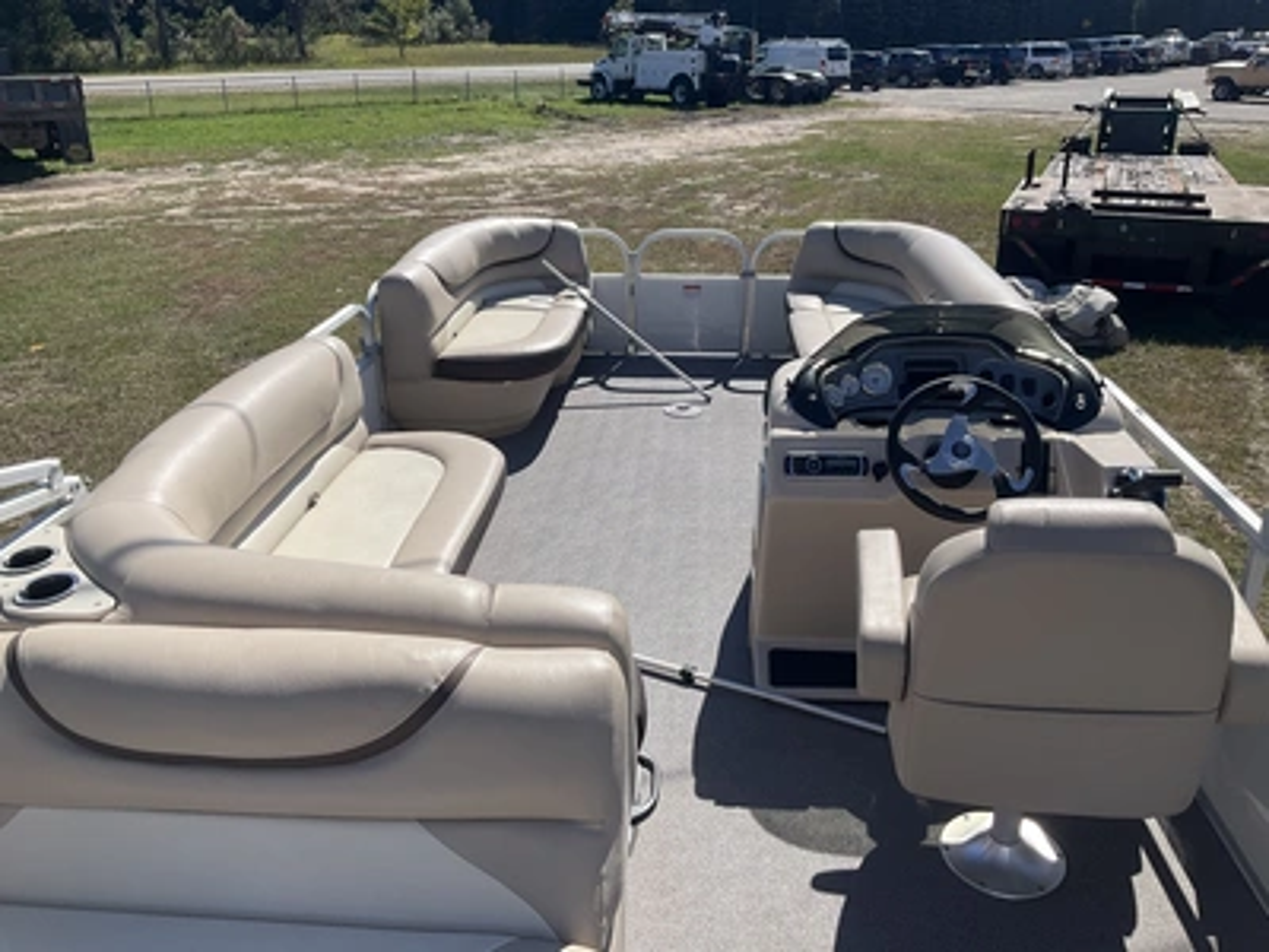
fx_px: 1063
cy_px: 476
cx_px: 634
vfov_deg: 48.2
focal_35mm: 29
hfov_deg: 61.7
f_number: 1.8
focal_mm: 3
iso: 25
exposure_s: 1/2227
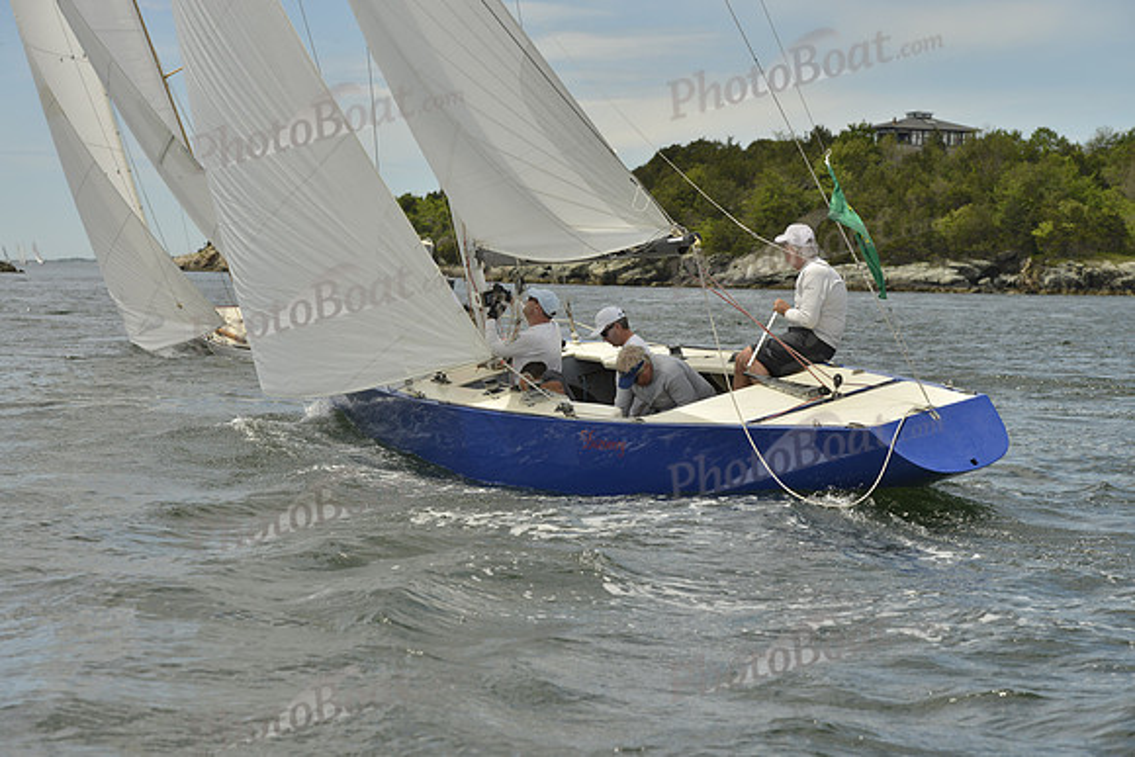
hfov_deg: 21.5
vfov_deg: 14.4
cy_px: 378
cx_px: 568
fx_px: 2996
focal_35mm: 95
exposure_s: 1/1600
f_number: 8
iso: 280
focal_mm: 95
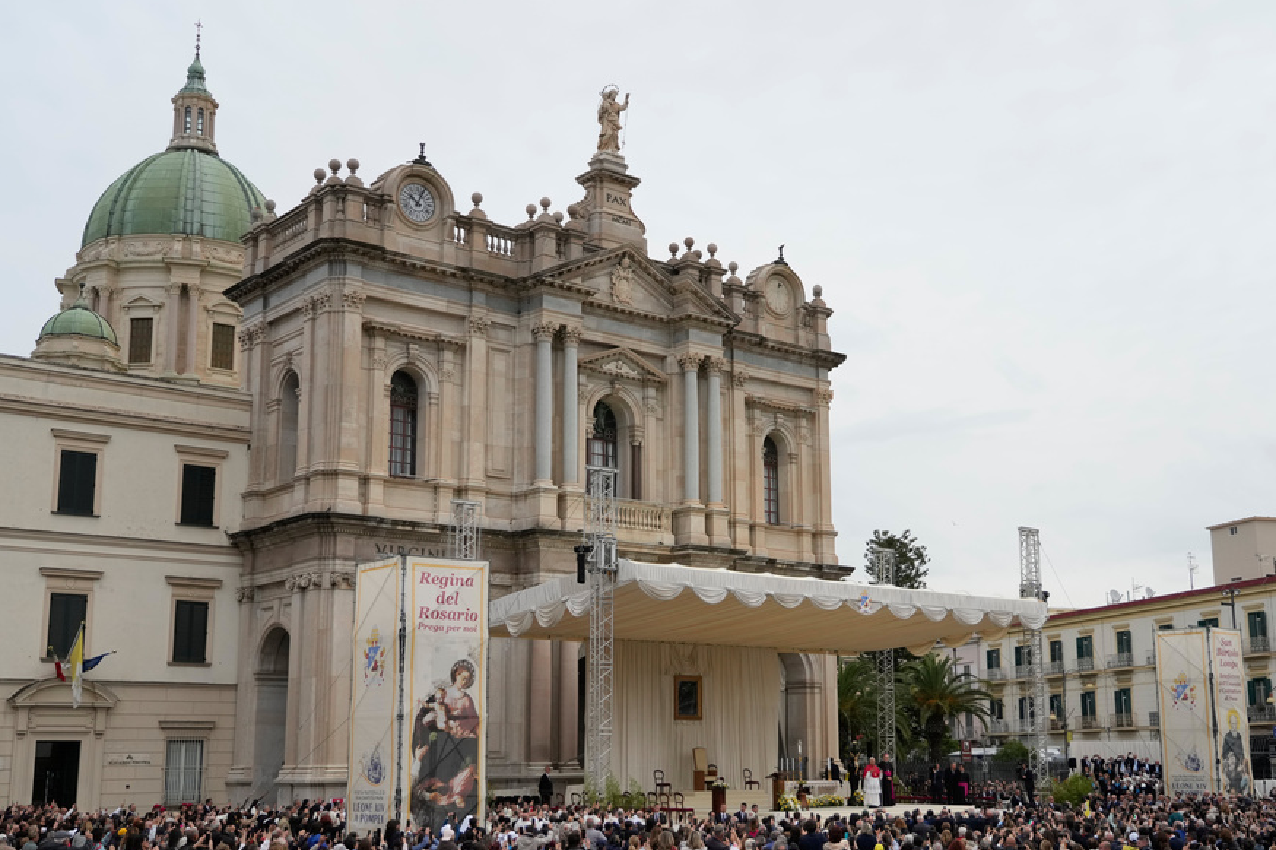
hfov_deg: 47.4
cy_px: 479
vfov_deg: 32.6
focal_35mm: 41
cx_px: 696
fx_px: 1453
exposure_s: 1/8000
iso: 800
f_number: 4
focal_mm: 35
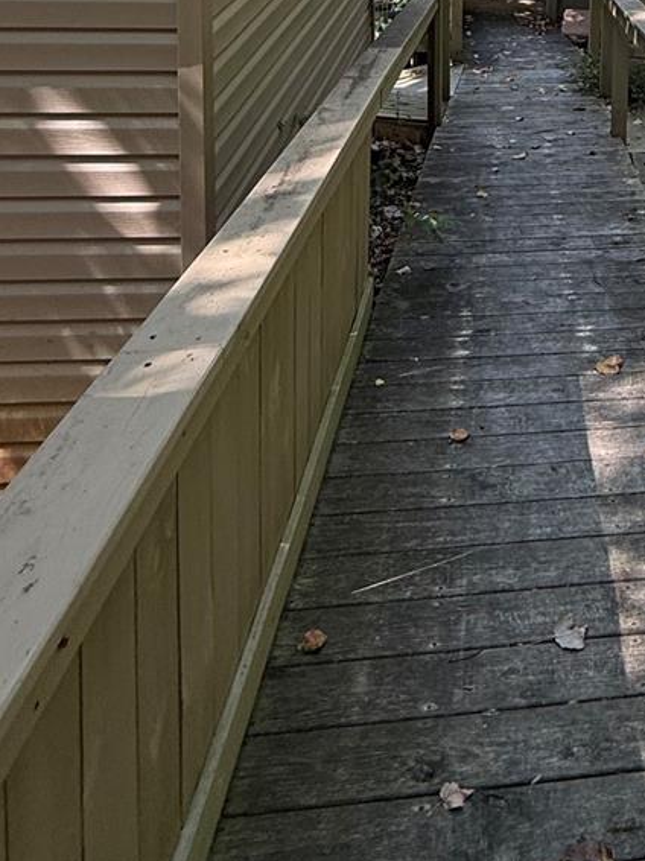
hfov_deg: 35.0
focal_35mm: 38
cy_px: -155
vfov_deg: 37.8
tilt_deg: -3.1
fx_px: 945
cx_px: 607
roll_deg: -2.8
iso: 50
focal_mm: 2.22
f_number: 2.2
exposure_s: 1/99
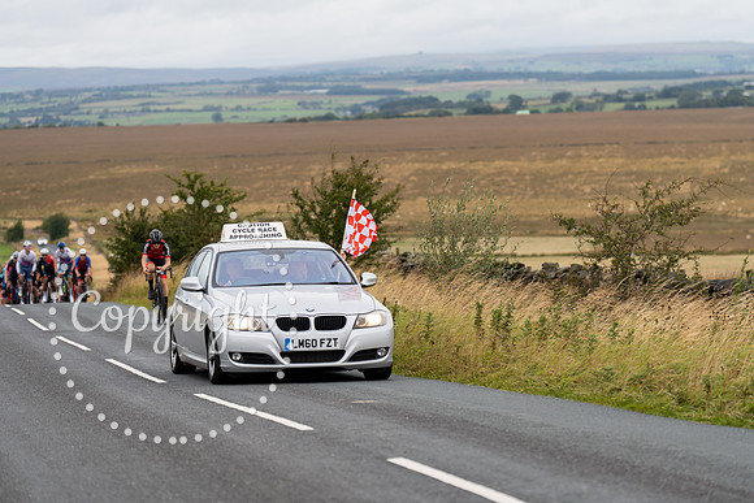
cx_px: 377
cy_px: 252
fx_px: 2556
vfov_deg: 11.2
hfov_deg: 16.8
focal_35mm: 122
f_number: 3.2
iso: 200
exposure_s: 1/800
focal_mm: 122
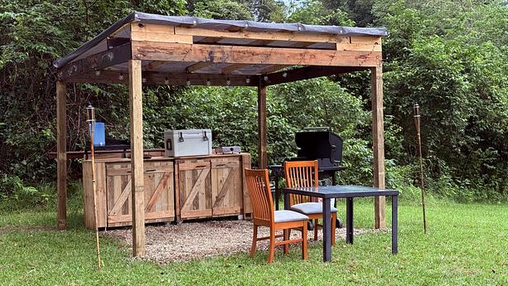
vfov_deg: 22.6
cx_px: 256
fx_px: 714
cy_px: 160
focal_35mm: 53
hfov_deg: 39.2
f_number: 1.78
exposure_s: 1/242
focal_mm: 6.76
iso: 100
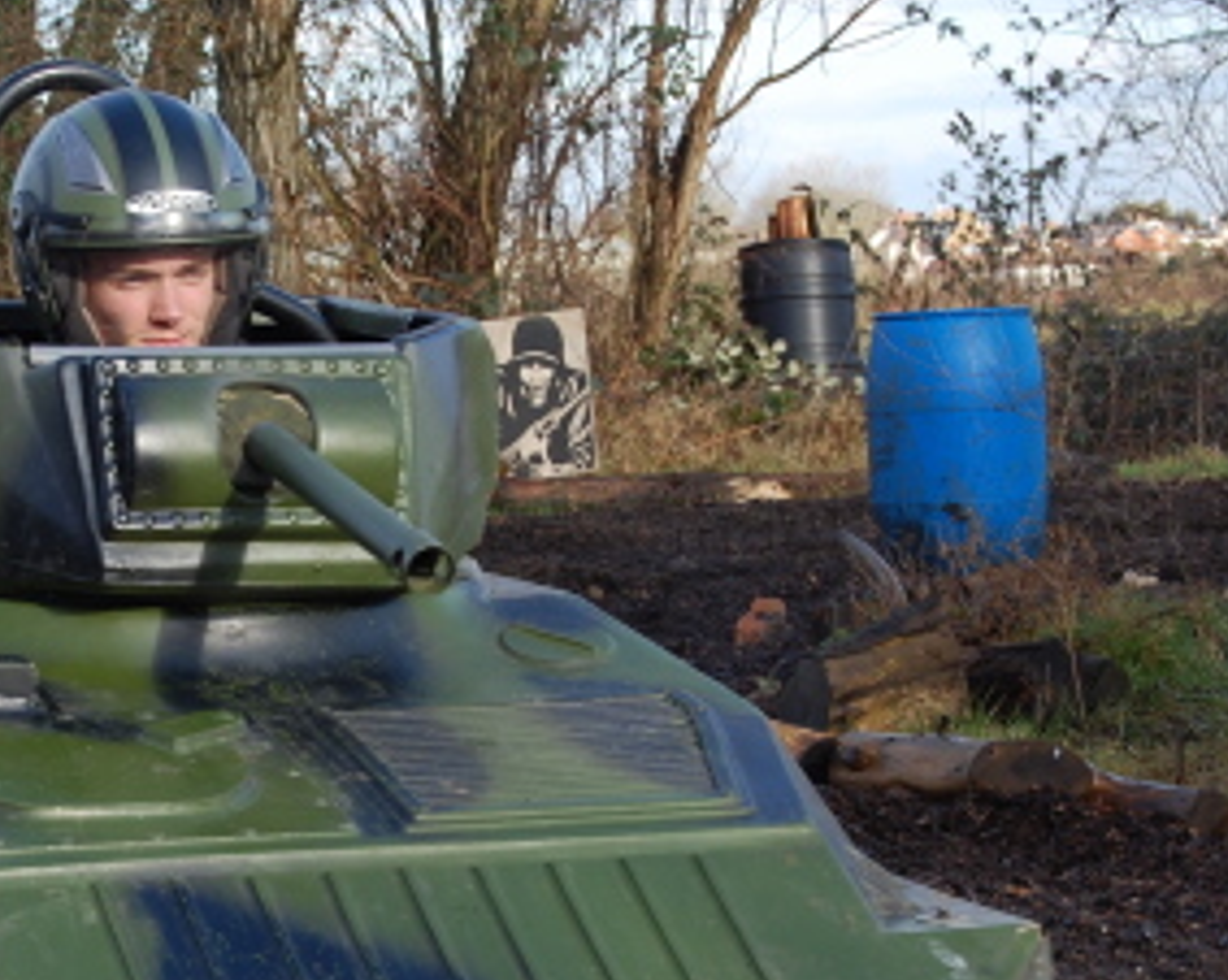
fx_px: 5079
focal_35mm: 140
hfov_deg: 13.7
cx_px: 230
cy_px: 616
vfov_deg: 11.0
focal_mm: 55
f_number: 5.6
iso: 200
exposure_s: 1/125
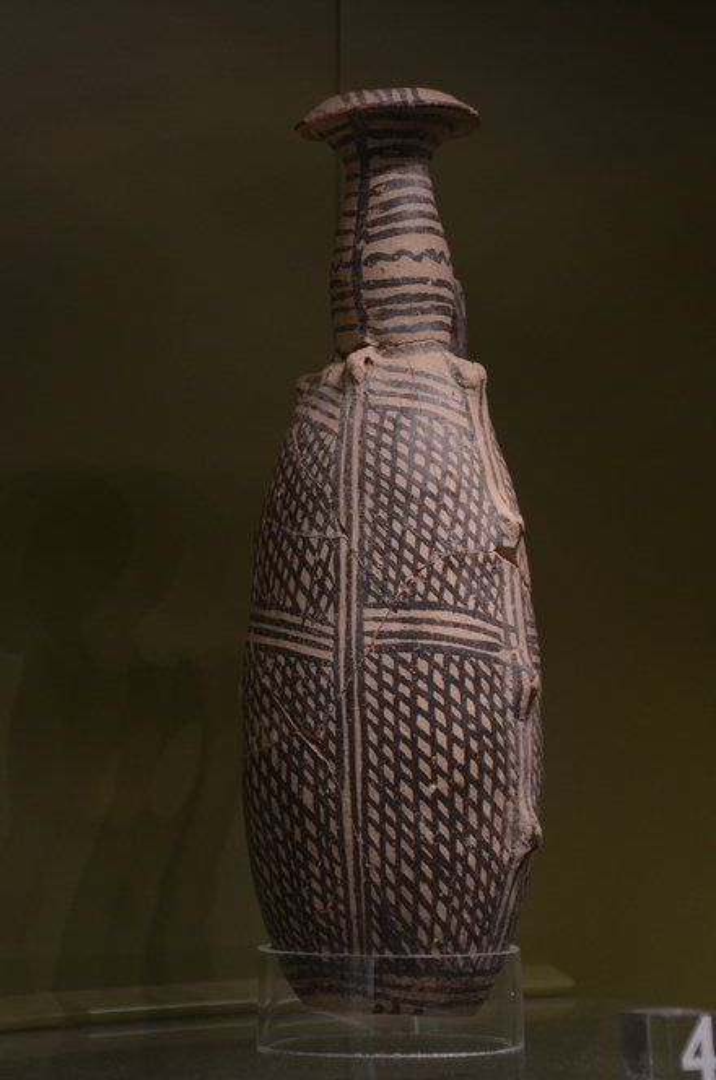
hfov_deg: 18.1
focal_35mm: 75
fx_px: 2247
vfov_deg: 27.0
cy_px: 540
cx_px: 358
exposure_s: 1/100
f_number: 5
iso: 1000
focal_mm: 50
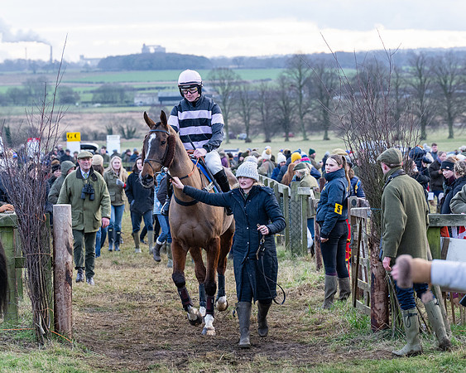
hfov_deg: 13.2
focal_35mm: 146
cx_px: 199
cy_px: 186
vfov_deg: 10.5
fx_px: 2019
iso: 1000
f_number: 4
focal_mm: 87
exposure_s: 1/400
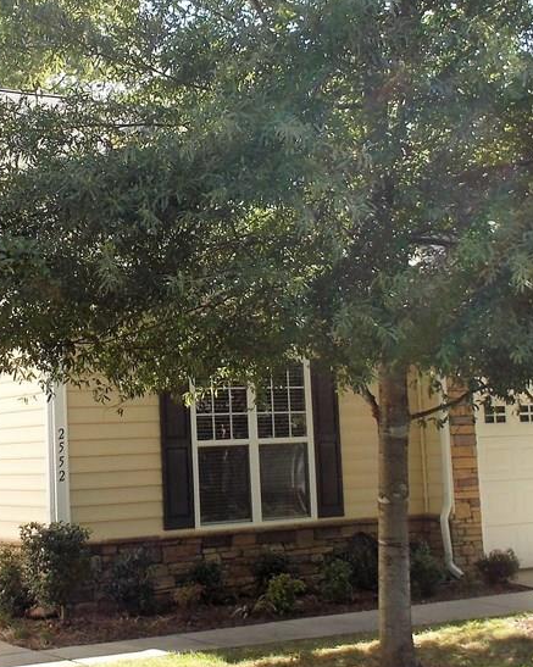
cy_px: 287
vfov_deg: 35.3
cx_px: 118
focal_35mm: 53
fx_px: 1046
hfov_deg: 28.1
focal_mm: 4.1
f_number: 3.3
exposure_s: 1/160
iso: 80
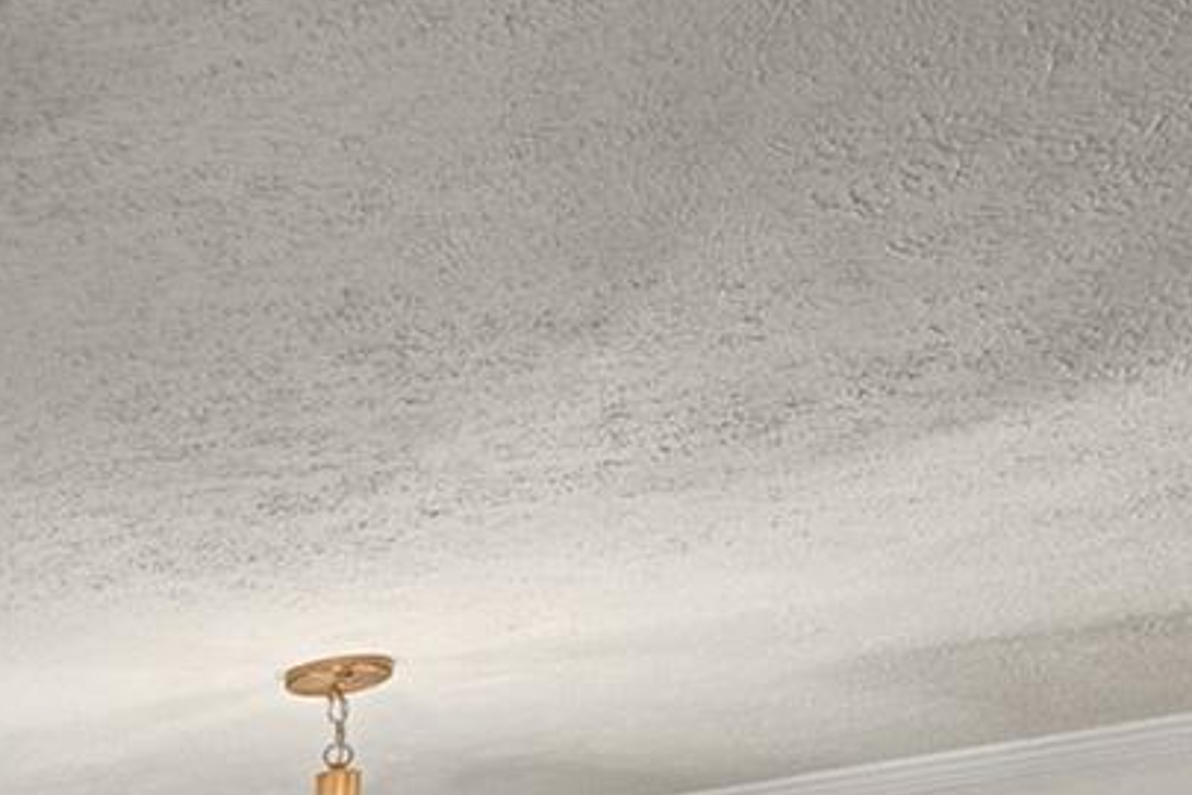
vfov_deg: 14.2
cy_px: 1565
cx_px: -1492
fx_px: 2682
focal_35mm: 81
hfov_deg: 15.9
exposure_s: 1/10
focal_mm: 16
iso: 2000
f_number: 8
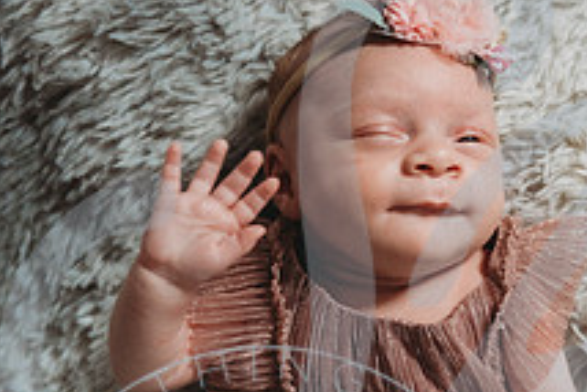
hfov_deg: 25.2
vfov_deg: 16.7
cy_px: 392
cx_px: 390
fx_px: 1305
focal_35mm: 80
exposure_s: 1/125
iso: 2000
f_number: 2.8
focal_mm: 38
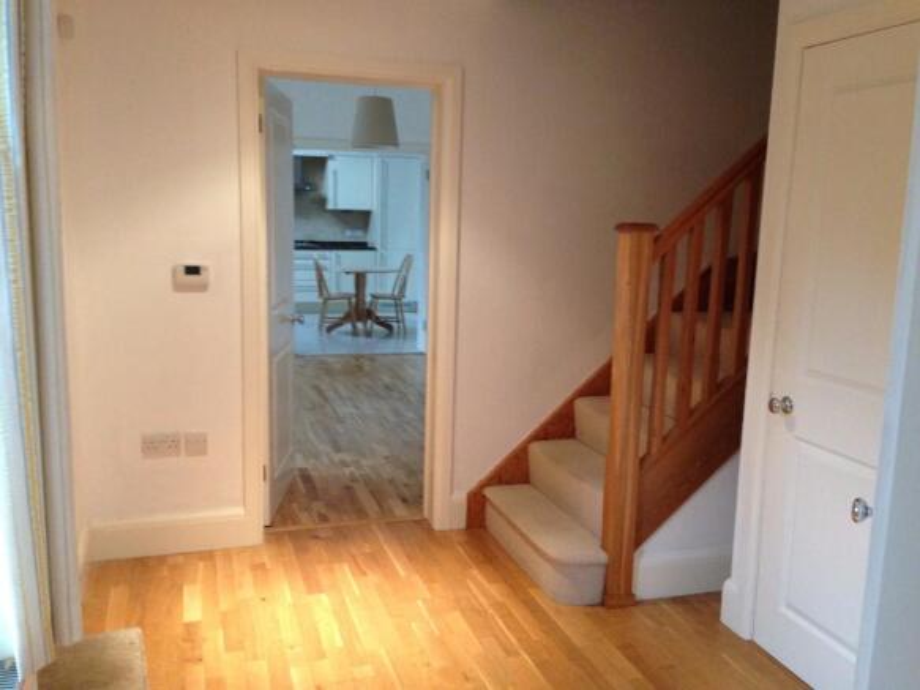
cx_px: 460
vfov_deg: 42.9
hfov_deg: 55.4
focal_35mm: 33
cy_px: 345
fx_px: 877
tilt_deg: -10.5
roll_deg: -1.6
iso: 250
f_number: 2.4
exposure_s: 1/20
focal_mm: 4.12
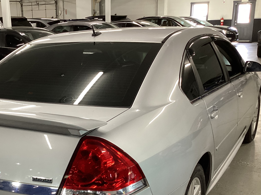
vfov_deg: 29.1
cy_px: 152
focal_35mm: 49
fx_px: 369
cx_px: 67
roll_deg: +1.4
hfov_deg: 38.0
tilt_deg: -20.9
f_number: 2.4
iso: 100
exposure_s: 1/50
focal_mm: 3.3
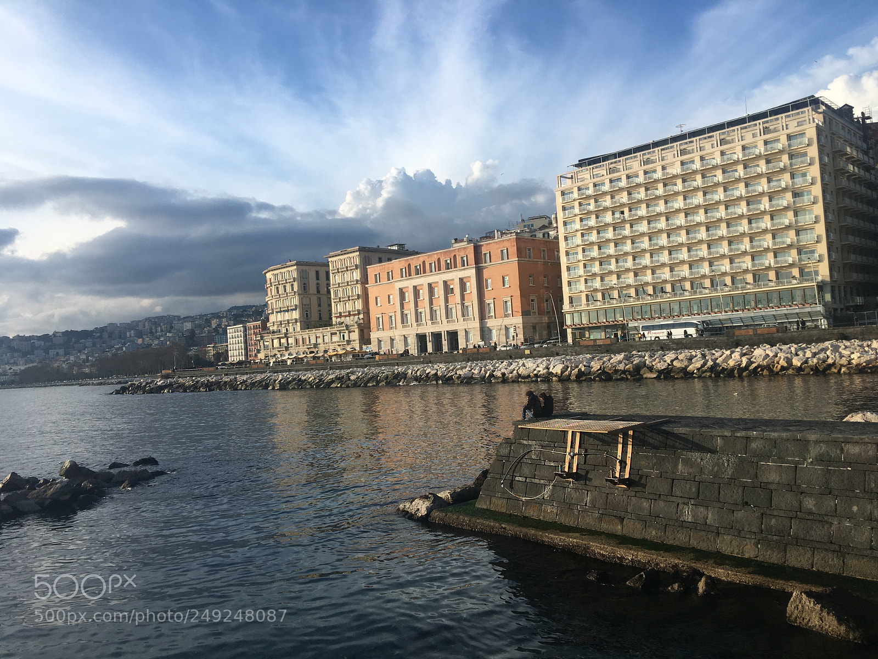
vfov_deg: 48.2
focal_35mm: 29
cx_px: 439
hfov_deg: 61.7
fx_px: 736
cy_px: 330
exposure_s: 1/999
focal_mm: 4.15
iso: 25
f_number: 2.2
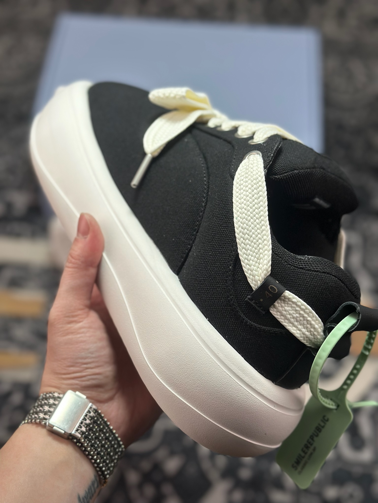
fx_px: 699
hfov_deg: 30.3
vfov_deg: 39.7
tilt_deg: -56.6
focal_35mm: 48
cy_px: 252
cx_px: 189
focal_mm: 6.86
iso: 80
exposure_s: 1/1171
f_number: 1.78
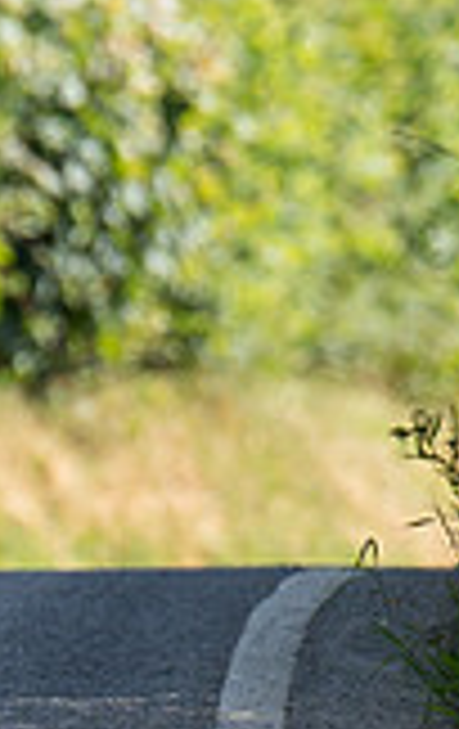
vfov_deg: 1.2
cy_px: 882
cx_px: -638
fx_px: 33587
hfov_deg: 0.8
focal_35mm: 1687
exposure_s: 1/640
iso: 125
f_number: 3.5
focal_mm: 182
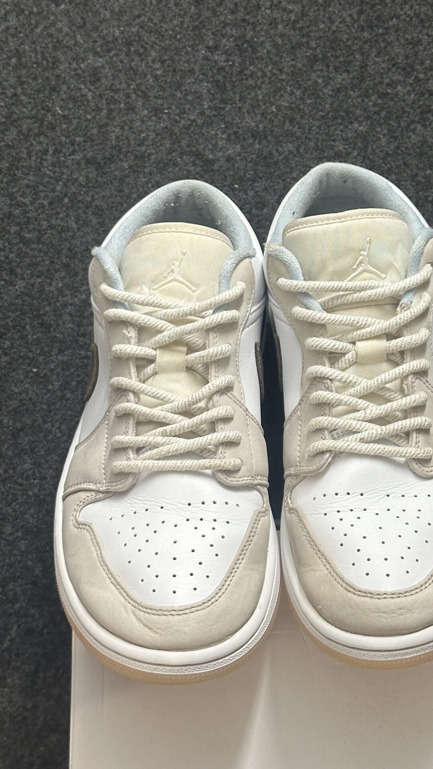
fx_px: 1409
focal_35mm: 69
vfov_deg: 30.5
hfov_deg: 17.4
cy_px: 332
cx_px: 302
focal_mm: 6.86
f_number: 1.78
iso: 200
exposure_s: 1/50
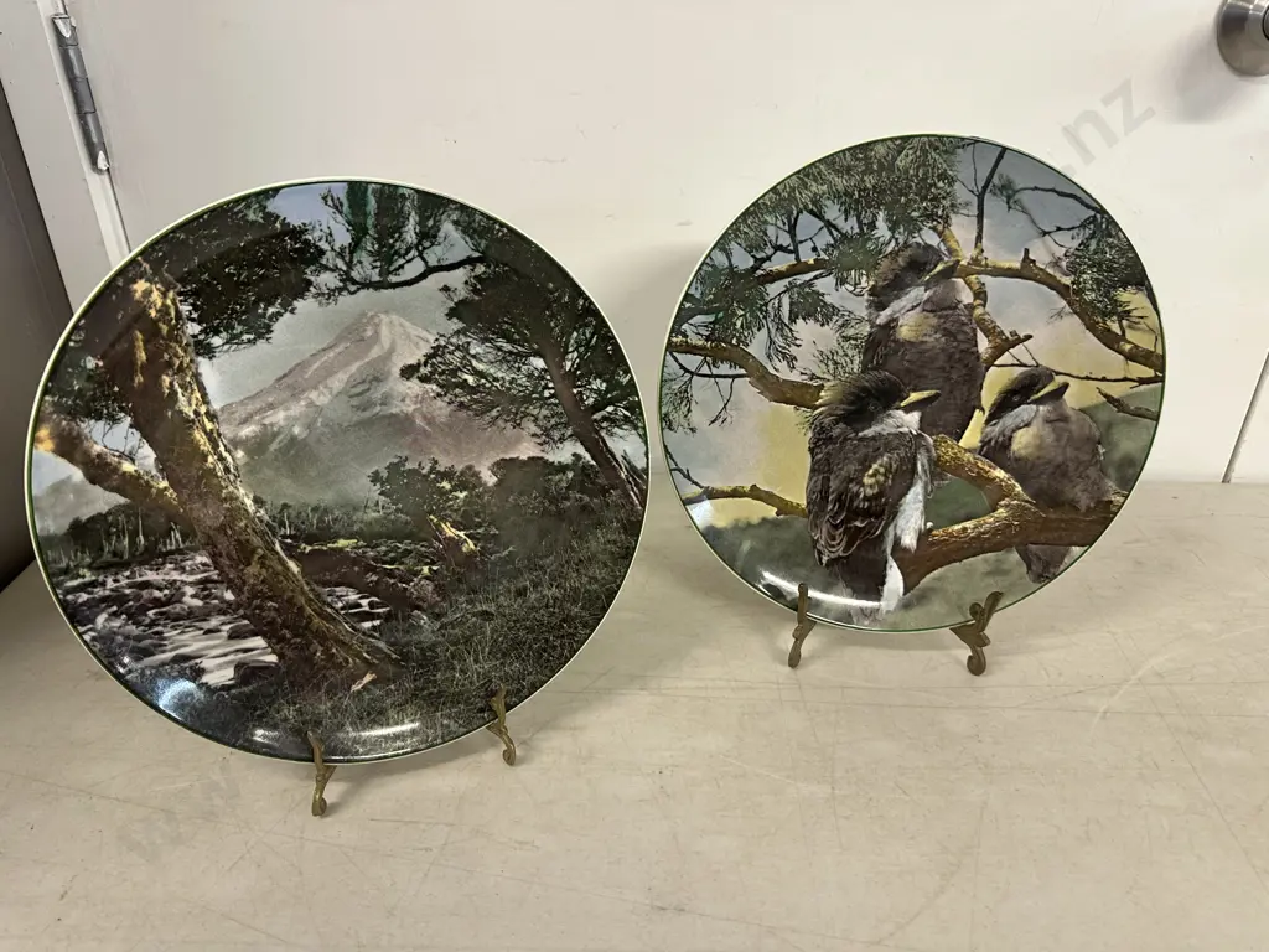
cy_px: 476
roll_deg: +1.4
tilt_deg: -29.4
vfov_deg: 56.8
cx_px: 634
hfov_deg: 71.6
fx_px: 880
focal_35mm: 24
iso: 125
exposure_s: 1/50
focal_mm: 6.86
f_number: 1.78
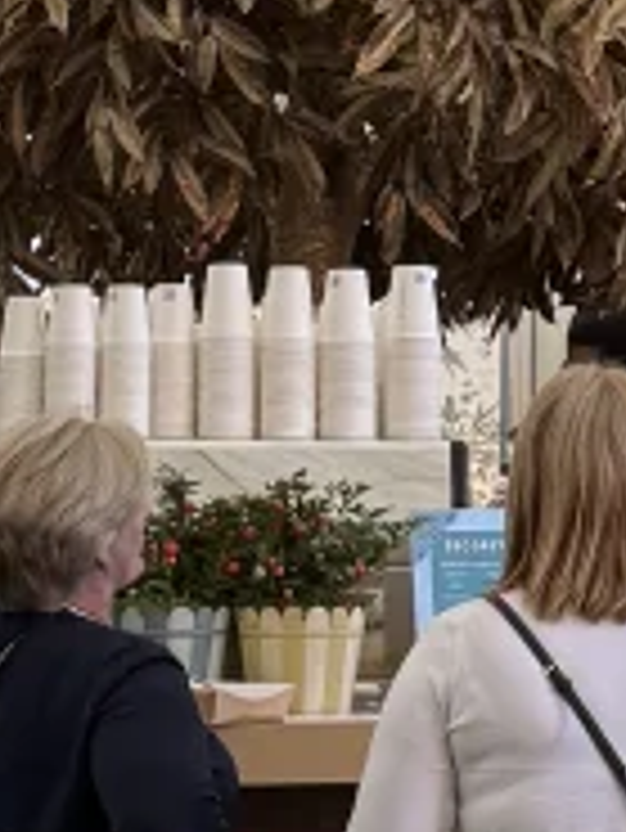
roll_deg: -0.6
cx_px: 716
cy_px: 180
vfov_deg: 10.5
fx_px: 4504
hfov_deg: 7.9
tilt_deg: +4.0
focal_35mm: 187
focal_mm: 6.76
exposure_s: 1/121
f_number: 1.78
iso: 160
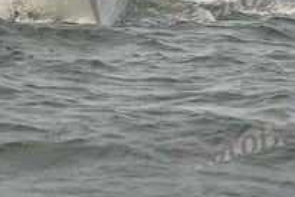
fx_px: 3132
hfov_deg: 5.4
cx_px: 94
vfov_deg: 3.6
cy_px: -63
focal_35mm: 382
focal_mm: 135
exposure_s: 1/1000
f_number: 7.1
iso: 400
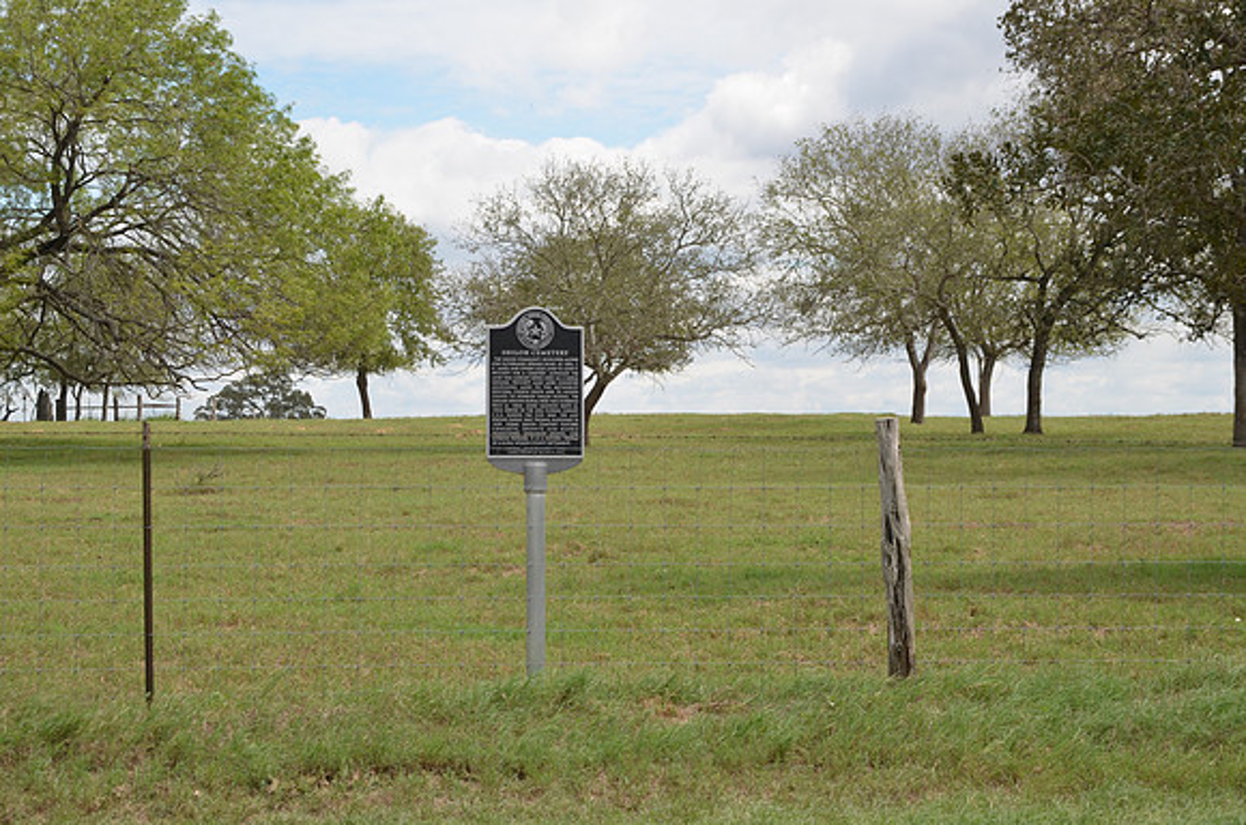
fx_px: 3005
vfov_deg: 15.6
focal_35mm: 87
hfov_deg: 23.4
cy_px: 412
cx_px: 623
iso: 200
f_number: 7.1
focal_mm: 58
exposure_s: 1/200
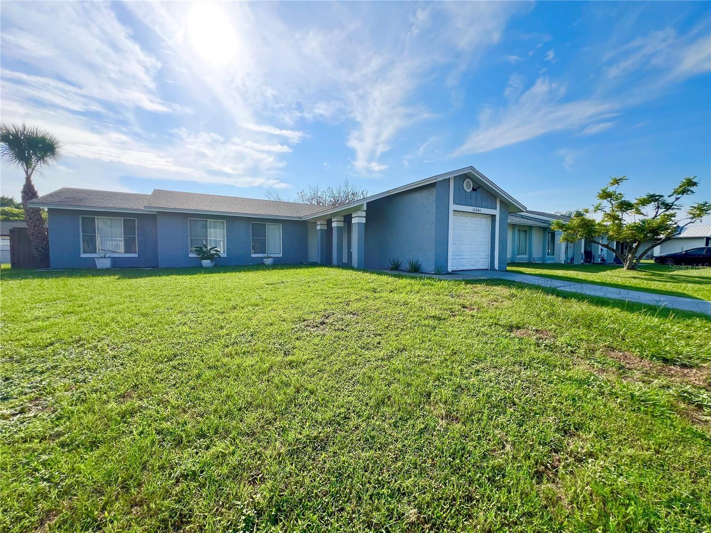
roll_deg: -0.3
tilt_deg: -2.9
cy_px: 266
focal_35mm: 13
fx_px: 267
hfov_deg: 106.2
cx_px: 356
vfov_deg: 89.9
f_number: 1.8
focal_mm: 1.57
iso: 32
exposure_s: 1/1553
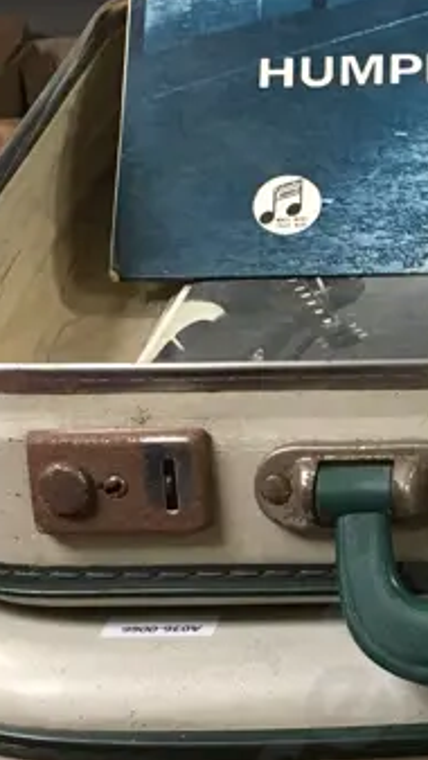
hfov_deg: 12.1
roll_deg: -0.1
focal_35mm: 96
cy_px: 345
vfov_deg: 22.2
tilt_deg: -27.0
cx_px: 617
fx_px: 1933
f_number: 2.2
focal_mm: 4.15
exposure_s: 1/17
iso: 64
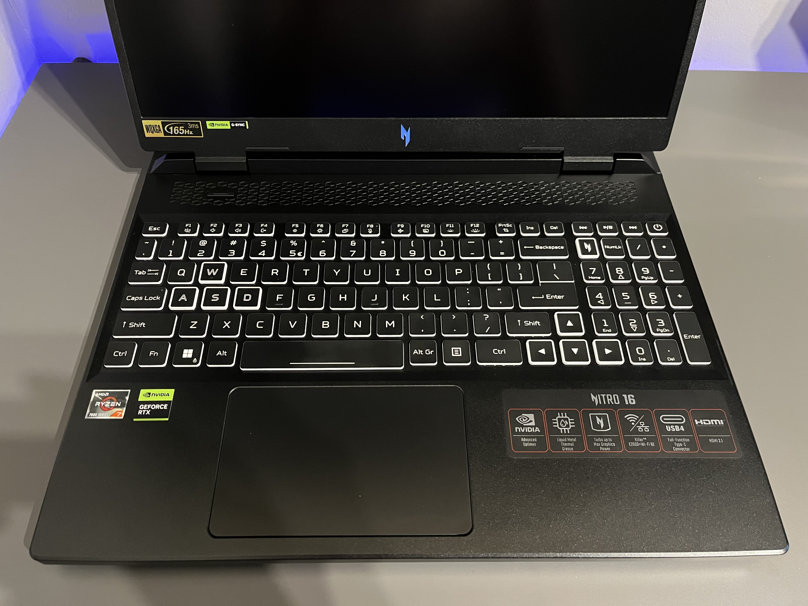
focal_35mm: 26
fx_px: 607
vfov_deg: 53.1
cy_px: 303
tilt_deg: -56.7
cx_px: 404
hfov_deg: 67.3
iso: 640
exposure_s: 1/29
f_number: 1.6
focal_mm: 5.1
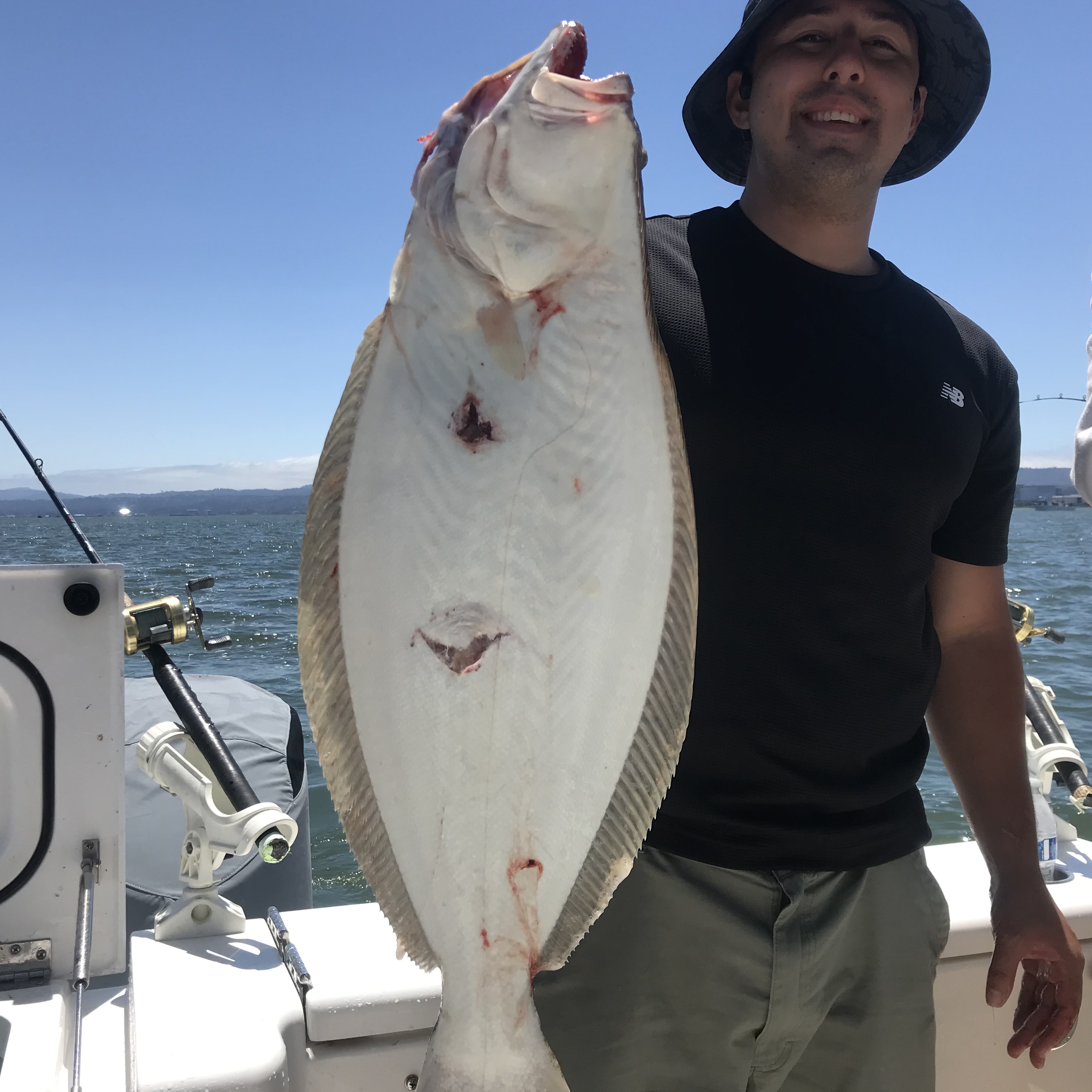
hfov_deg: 48.4
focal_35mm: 34
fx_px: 1213
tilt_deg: +0.4
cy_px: 535
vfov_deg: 48.4
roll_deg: +2.2
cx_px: 568
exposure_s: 1/2519
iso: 20
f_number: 1.8
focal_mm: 3.99
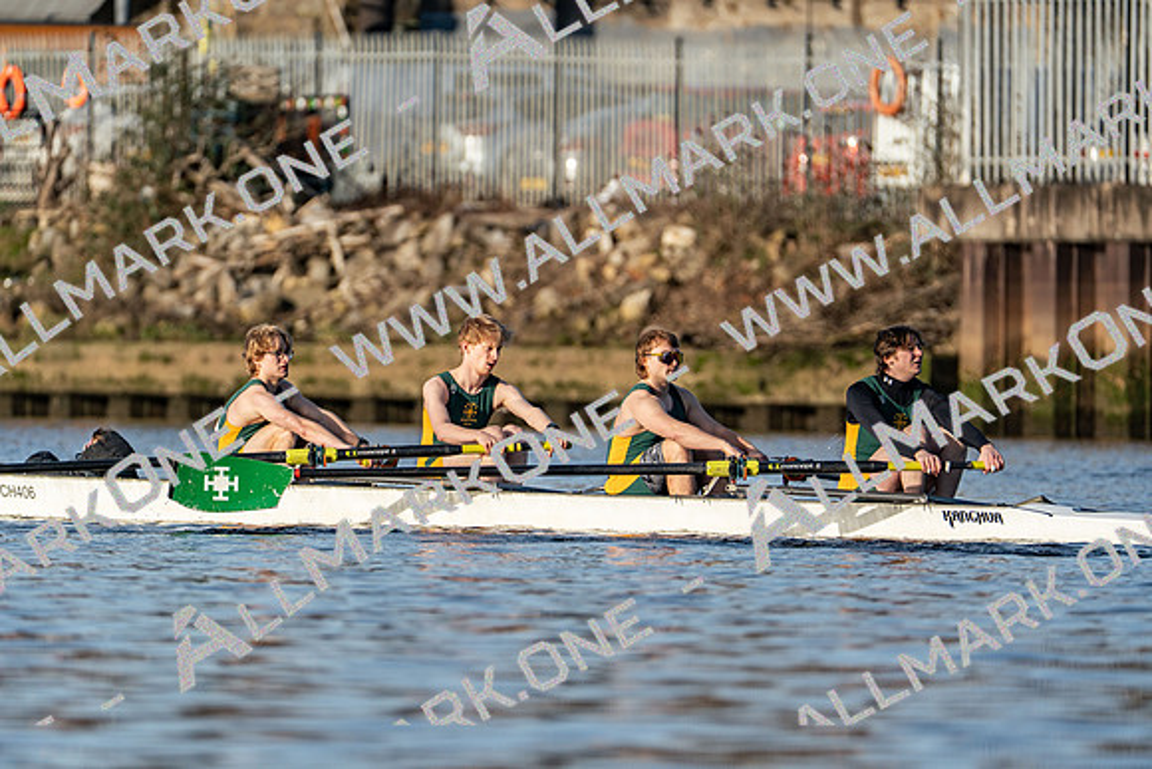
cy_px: 384
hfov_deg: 4.5
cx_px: 576
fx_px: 14595
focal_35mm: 456
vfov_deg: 3.0
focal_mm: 456
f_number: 6.3
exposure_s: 1/2000
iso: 400
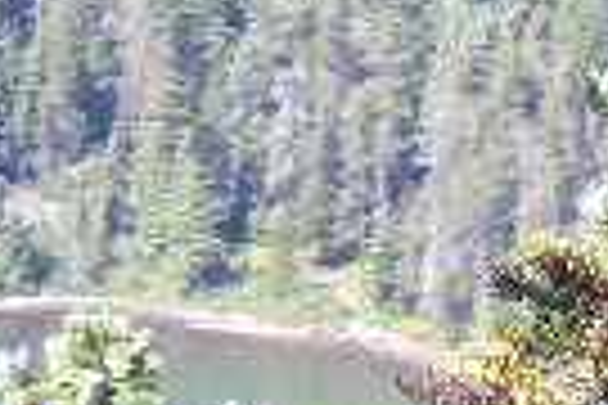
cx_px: 41
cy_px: 112
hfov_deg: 3.5
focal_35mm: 583
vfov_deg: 2.4
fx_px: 9845
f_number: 5.5
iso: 160
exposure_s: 1/100
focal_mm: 21.22
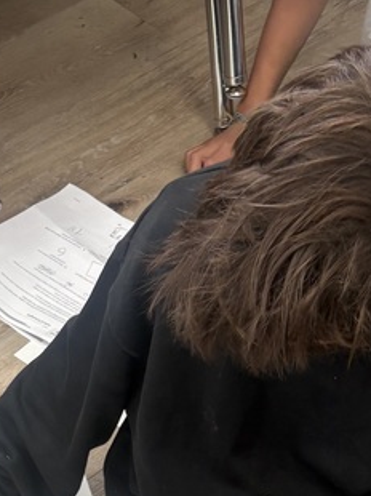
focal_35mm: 86
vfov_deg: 19.8
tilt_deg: -61.1
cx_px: -50
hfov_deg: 16.6
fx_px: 1231
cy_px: 741
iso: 64
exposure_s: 1/120
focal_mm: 5.96
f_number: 1.6
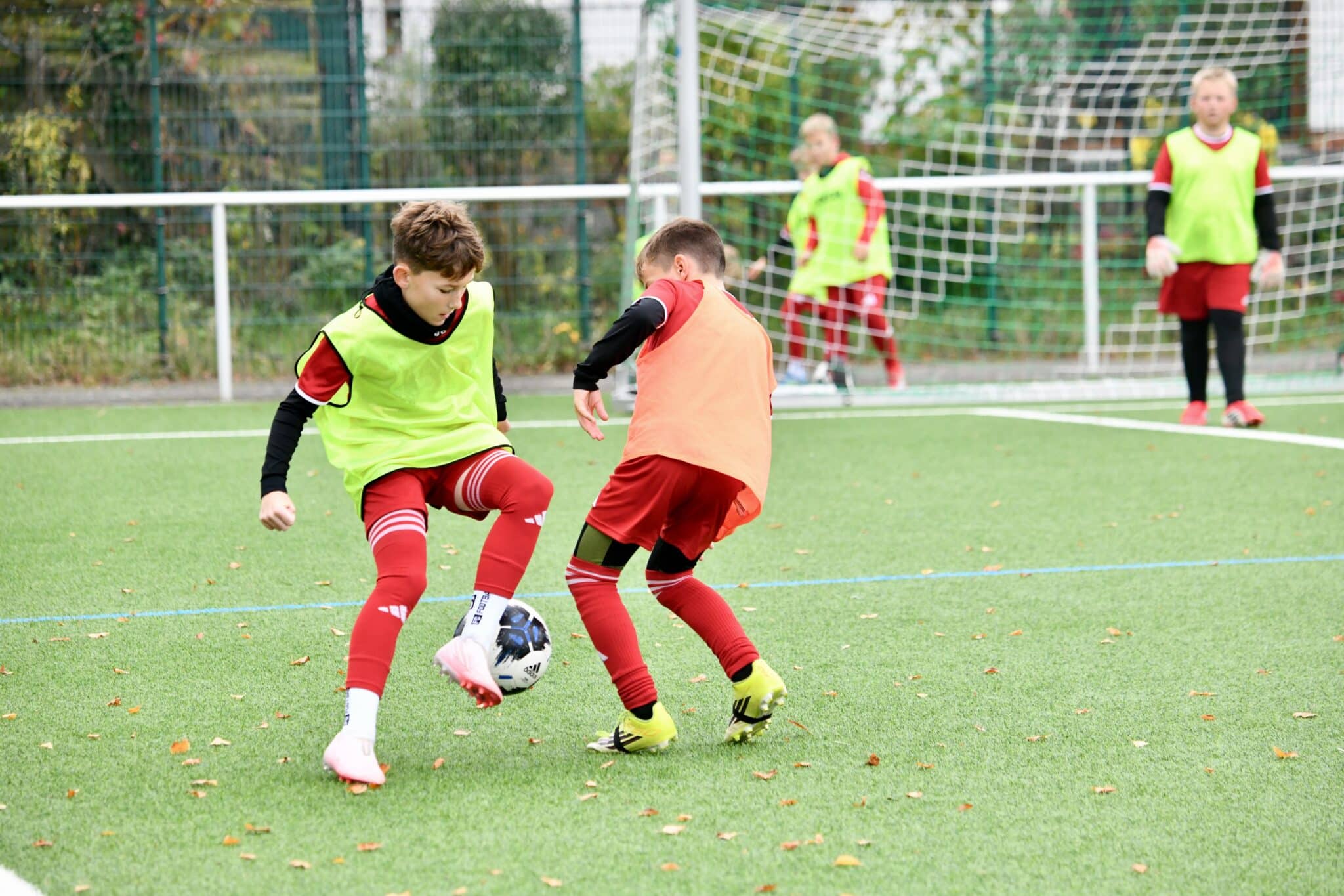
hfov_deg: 11.1
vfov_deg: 7.4
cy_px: 448
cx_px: 672
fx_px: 6906
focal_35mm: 185
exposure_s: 1/1600
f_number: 5.3
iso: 3200
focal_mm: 185
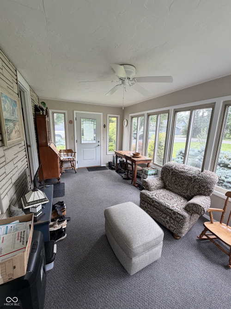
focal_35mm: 14
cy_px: 154
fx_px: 125
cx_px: 116
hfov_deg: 85.7
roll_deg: -2.0
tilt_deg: -11.7
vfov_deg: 102.1
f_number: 2.2
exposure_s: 1/121
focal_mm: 2.22
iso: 125
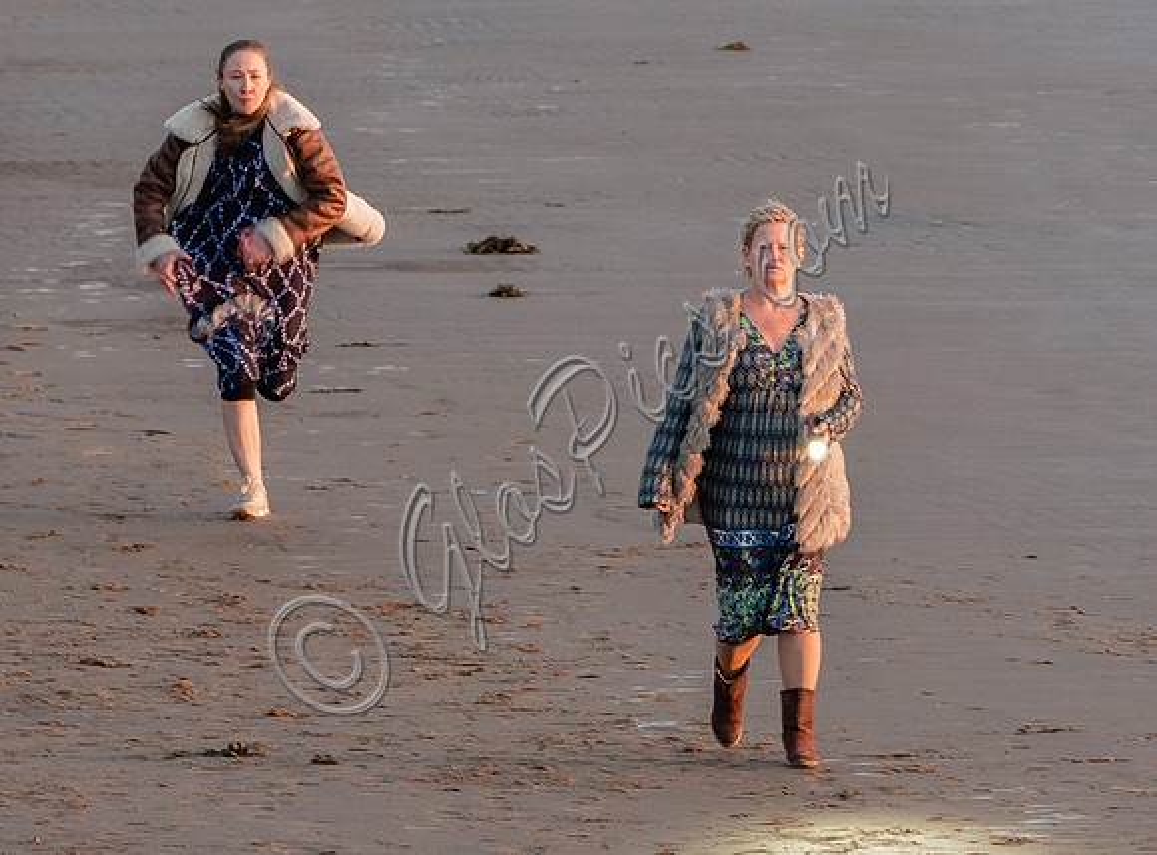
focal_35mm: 708
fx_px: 23534
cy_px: 549
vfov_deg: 2.1
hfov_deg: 2.8
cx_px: 1079
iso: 640
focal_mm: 200
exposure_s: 1/160
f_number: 5.6
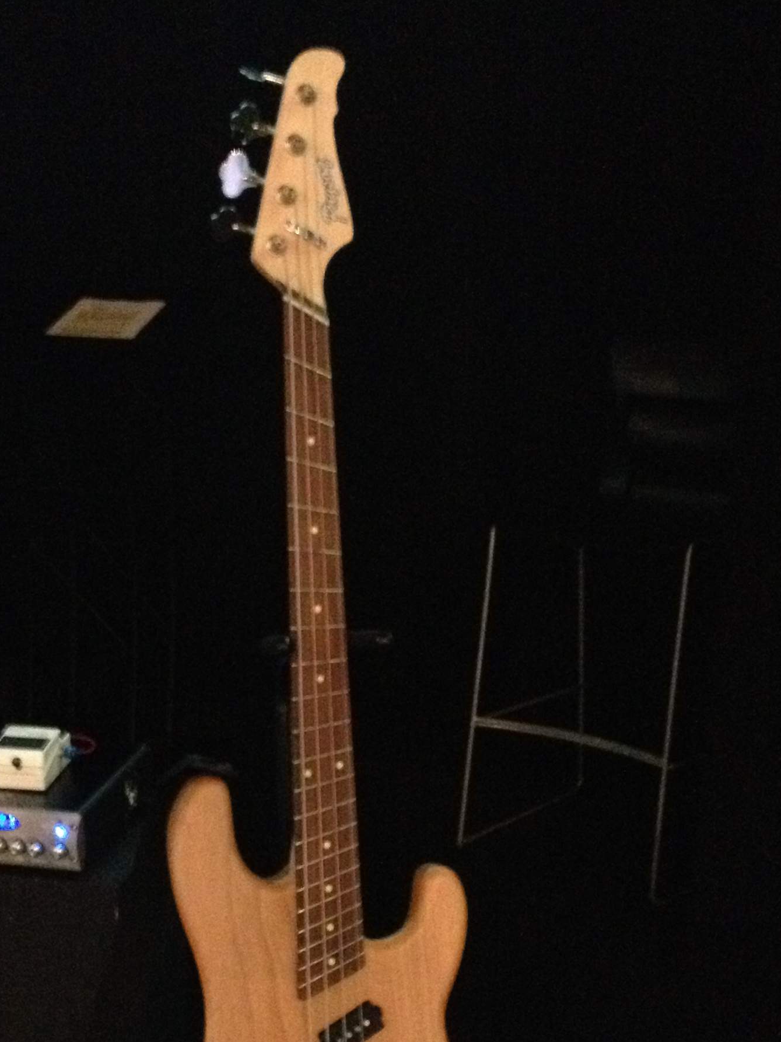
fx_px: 1925
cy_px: 736
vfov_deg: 29.9
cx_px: 271
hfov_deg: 22.9
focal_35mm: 64
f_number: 2.4
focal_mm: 4.28
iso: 800
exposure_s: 1/15
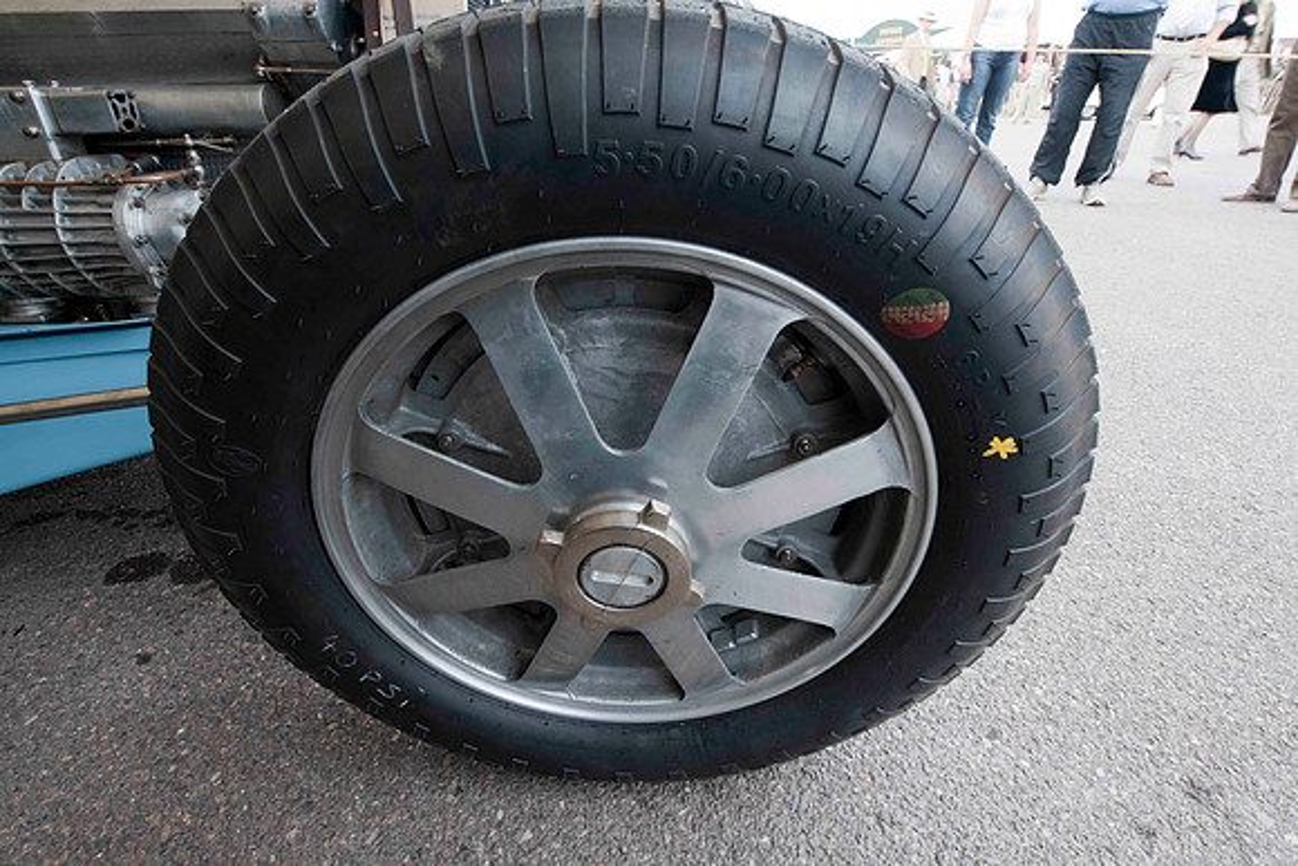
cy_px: 433
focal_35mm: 18
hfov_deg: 90.0
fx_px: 649
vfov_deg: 67.4
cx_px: 649
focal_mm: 18
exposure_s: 1/40
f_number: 10
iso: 400
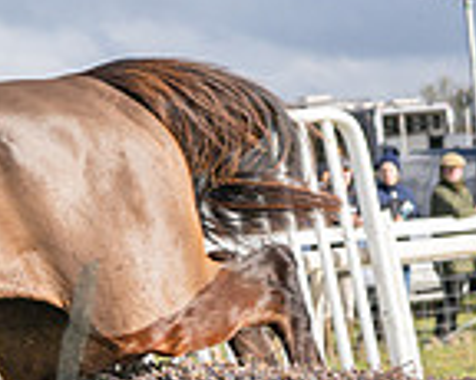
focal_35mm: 290
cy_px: 274
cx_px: 243
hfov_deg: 6.7
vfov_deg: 5.3
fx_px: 4083
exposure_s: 1/1250
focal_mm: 55
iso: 200
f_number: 4
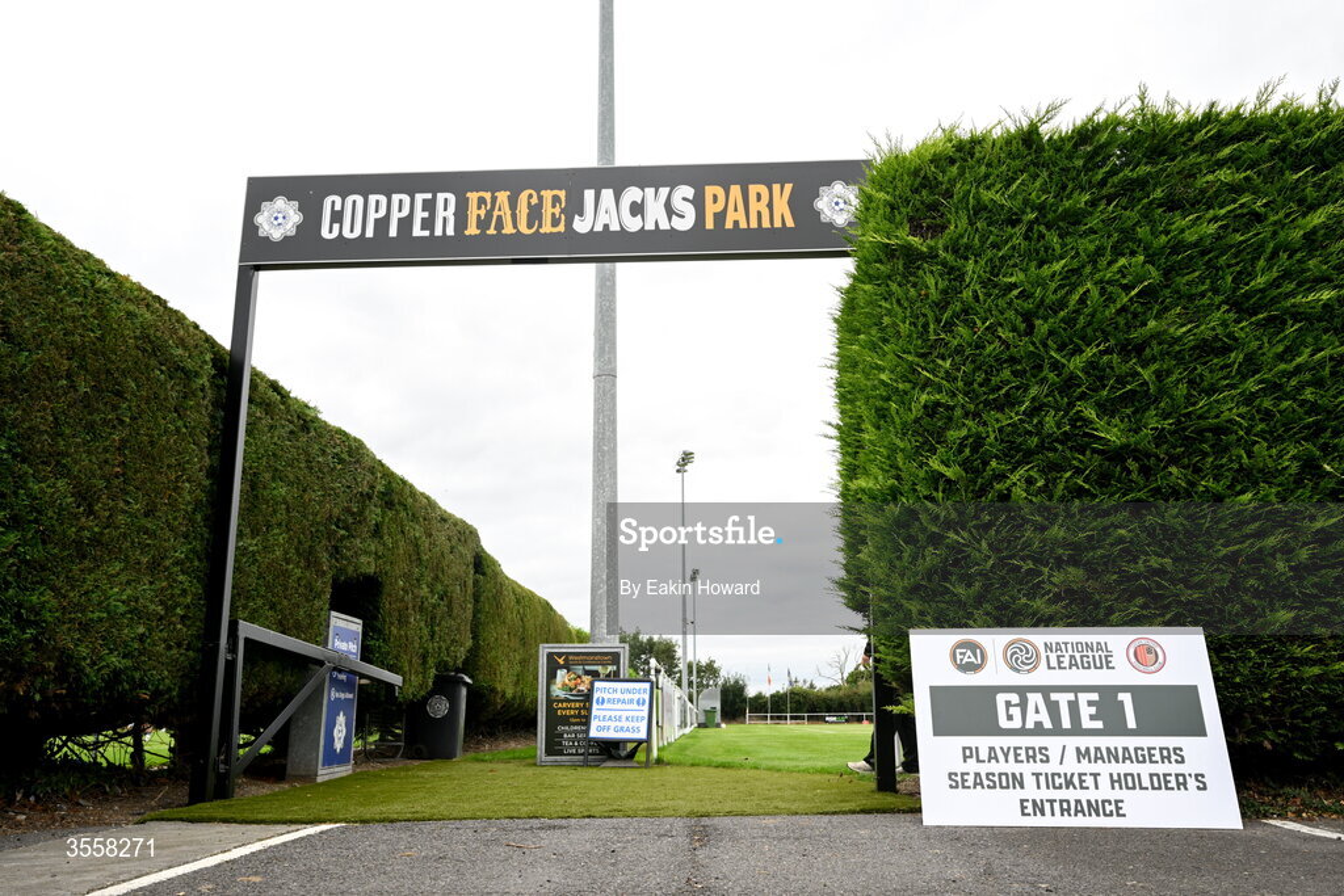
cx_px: 672
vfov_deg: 43.6
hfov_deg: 61.9
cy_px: 448
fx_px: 1120
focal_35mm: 30
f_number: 8
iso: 250
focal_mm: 30
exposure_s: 1/250
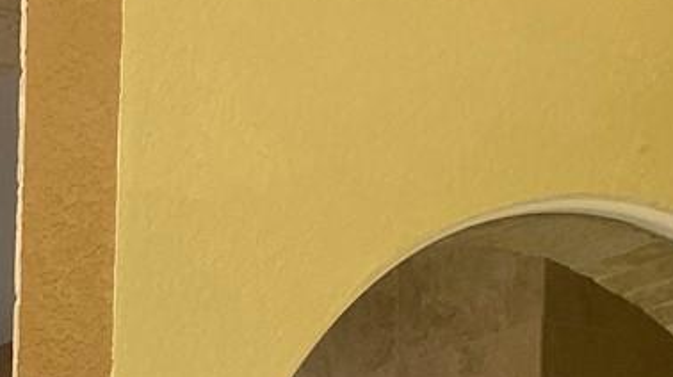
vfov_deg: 8.9
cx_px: -641
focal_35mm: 120
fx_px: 2140
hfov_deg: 14.9
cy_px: 983
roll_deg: -1.3
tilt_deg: +0.4
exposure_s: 1/120
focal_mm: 4.25
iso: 125
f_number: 1.8
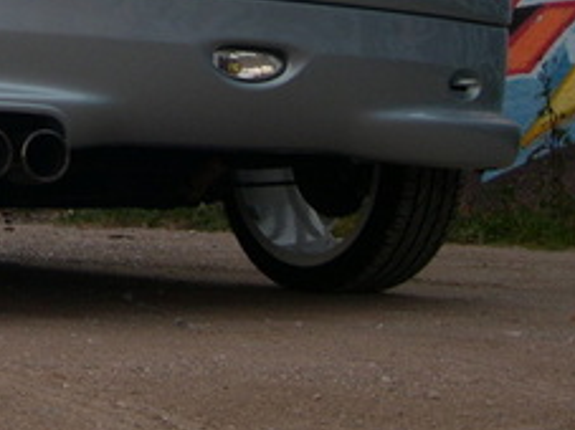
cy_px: -159
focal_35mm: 107
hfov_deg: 17.7
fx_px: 1776
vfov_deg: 13.2
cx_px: -71
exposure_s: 1/39.8
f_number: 2.8
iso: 100
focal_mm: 8
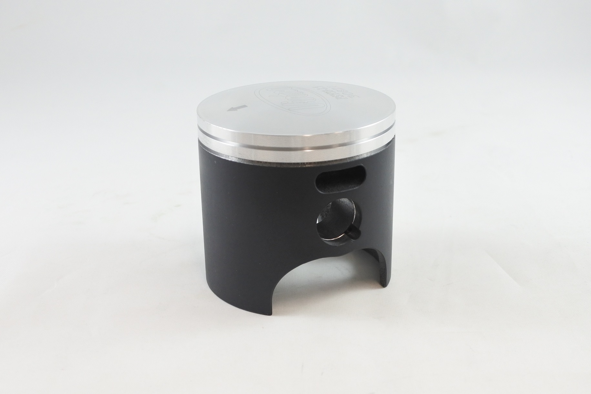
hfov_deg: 50.7
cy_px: 197
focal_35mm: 38
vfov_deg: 35.1
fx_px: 624
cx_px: 296
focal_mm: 14.3
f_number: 4
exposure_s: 1/125
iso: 560
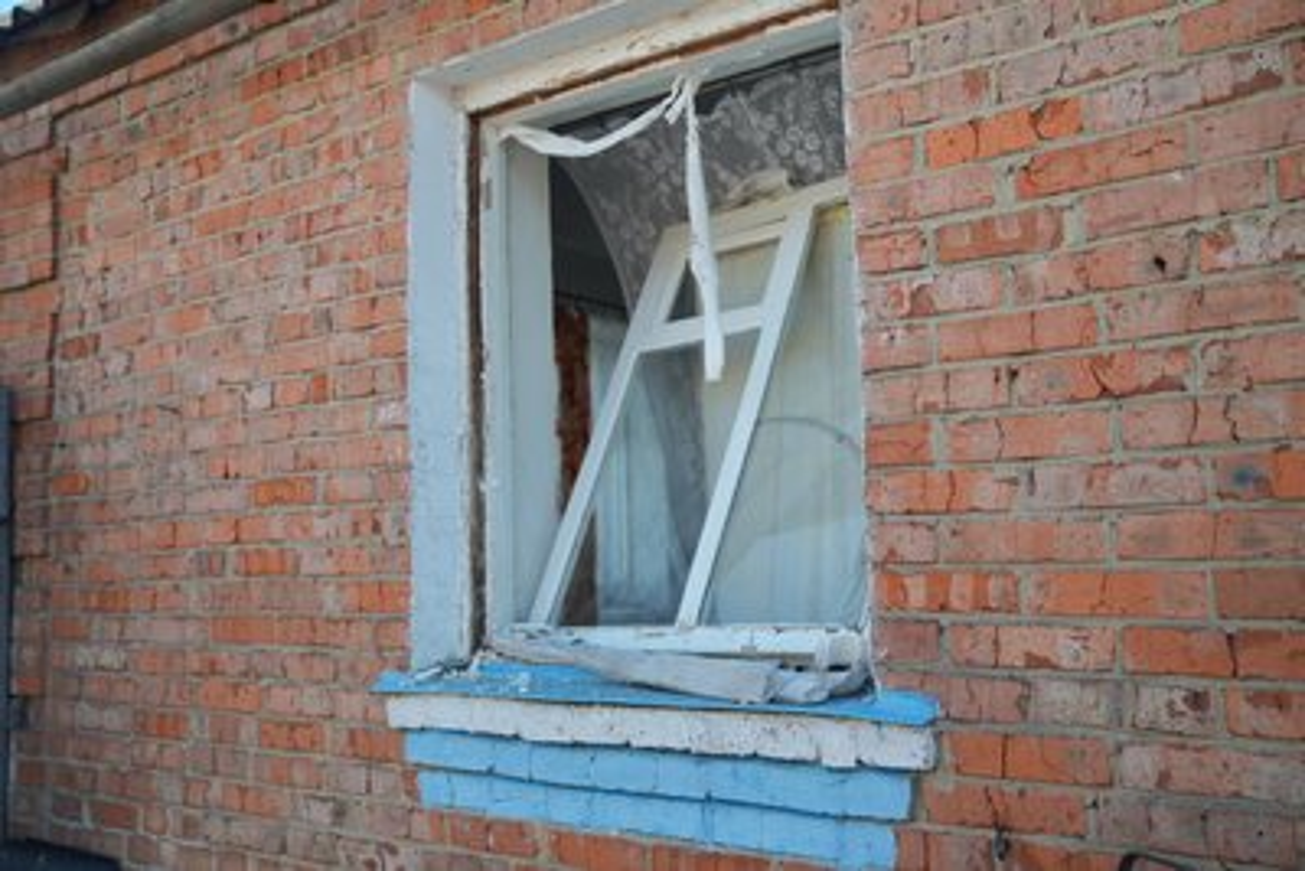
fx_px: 1269
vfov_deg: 37.9
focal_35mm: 35
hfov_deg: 54.4
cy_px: 436
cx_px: 652
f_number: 2.8
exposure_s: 1/250
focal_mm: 35
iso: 400
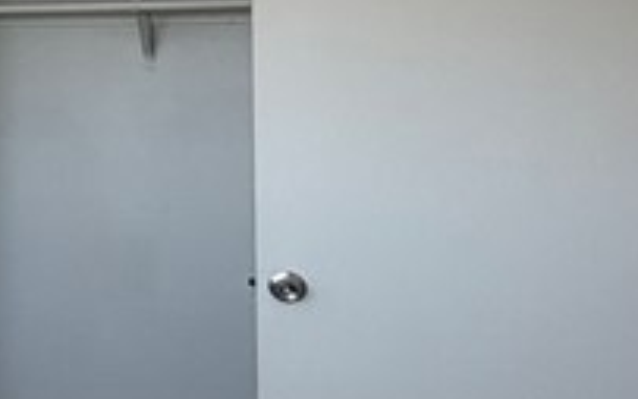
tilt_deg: +0.9
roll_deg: +0.1
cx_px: -685
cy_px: 38
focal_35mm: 75
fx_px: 1304
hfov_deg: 17.7
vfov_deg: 17.1
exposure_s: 1/121
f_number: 2.2
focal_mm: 2.22
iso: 125
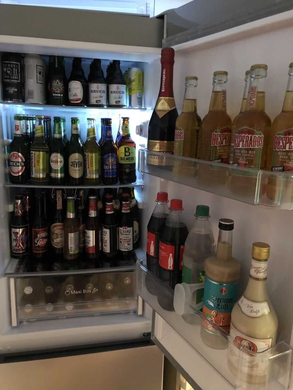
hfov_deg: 49.8
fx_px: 316
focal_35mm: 28
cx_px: 146
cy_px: 195
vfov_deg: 63.4
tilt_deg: -11.3
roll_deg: -1.1
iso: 125
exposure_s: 1/4
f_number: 1.8
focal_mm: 4
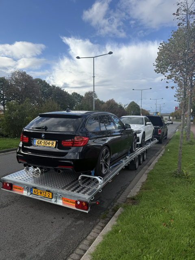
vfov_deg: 71.6
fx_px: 180
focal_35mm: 24
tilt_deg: -4.5
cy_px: 130
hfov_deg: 56.8
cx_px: 98
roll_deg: -0.5
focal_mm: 6.76
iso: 80
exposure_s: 1/3145
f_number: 1.78
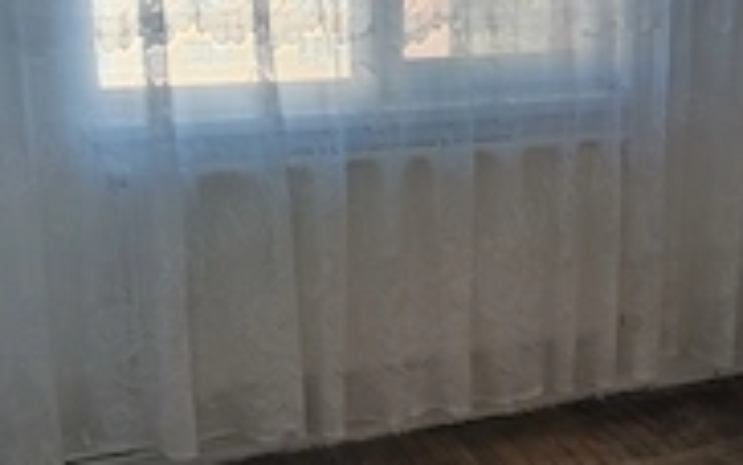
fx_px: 1135
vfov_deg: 23.2
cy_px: 253
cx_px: 433
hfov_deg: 36.2
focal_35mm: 56
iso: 334
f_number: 1.75
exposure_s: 1/50
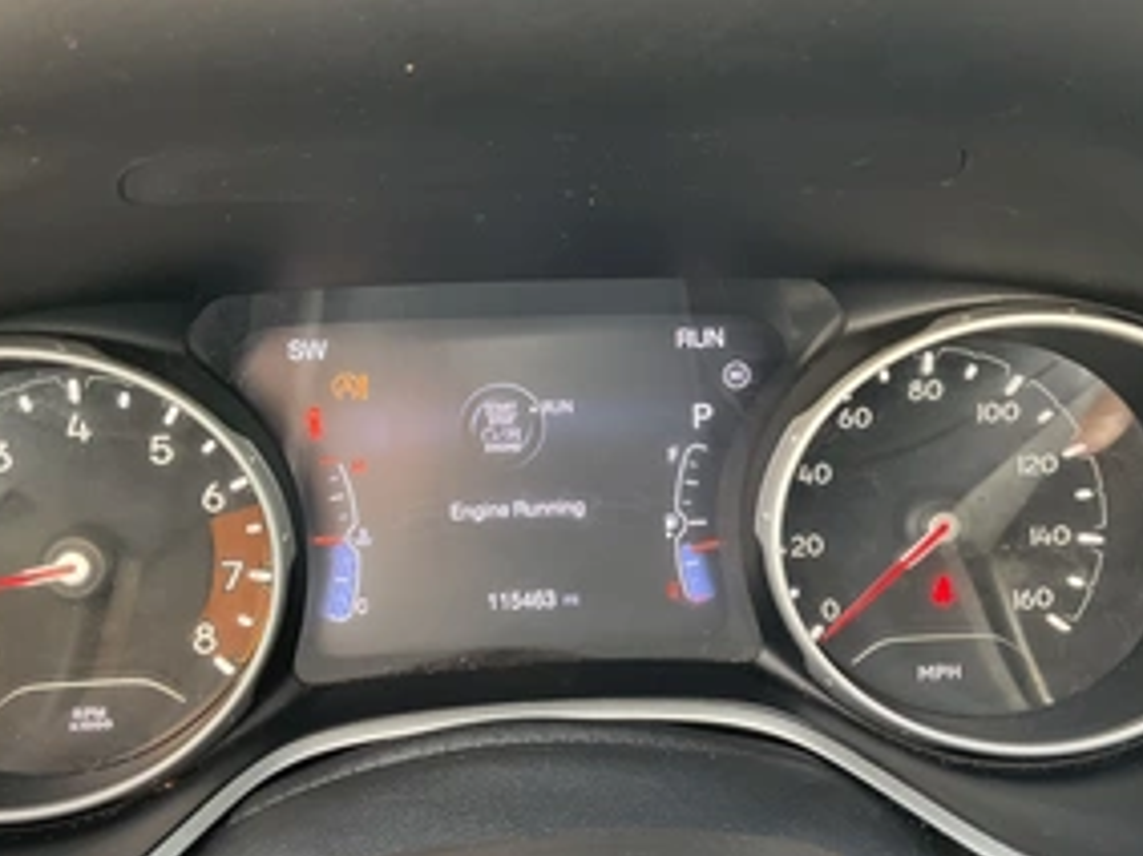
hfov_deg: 45.8
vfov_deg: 35.1
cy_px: 440
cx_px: 586
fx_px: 1353
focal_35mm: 41
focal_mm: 3
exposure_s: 1/60
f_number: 1.8
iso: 100
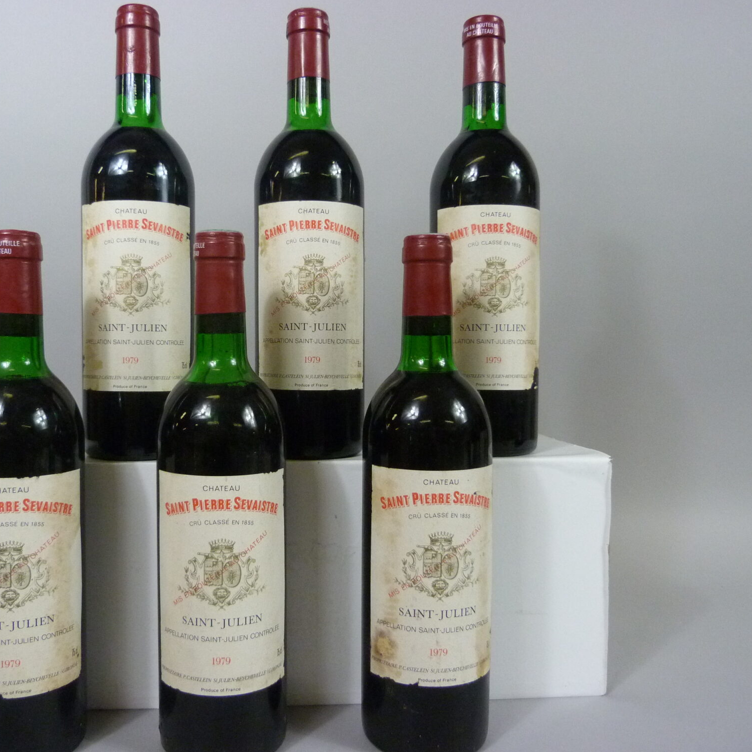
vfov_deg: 54.0
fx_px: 737
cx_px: 312
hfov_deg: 53.8
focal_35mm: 30
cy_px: 371
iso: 400
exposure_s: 1/60
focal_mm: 4.5
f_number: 2.8
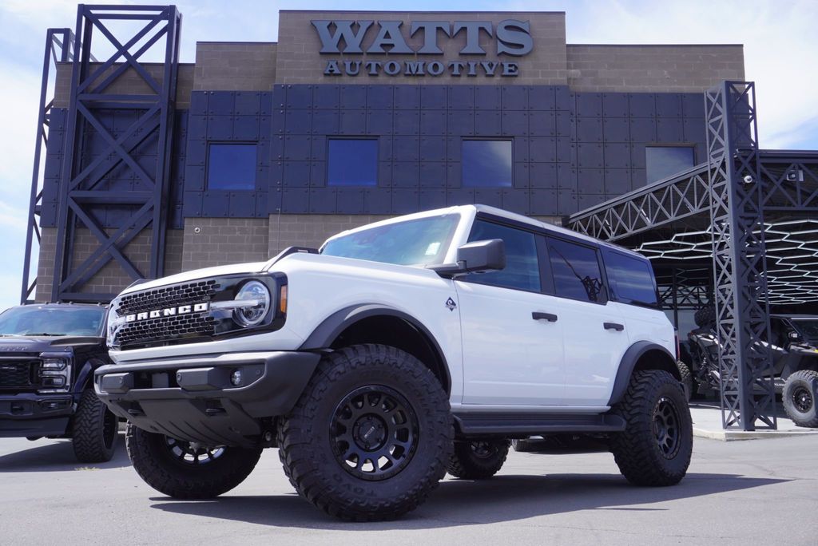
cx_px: 409
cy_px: 273
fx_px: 818
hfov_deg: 53.1
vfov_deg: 36.9
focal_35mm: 36
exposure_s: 1/125
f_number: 9
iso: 100
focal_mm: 24
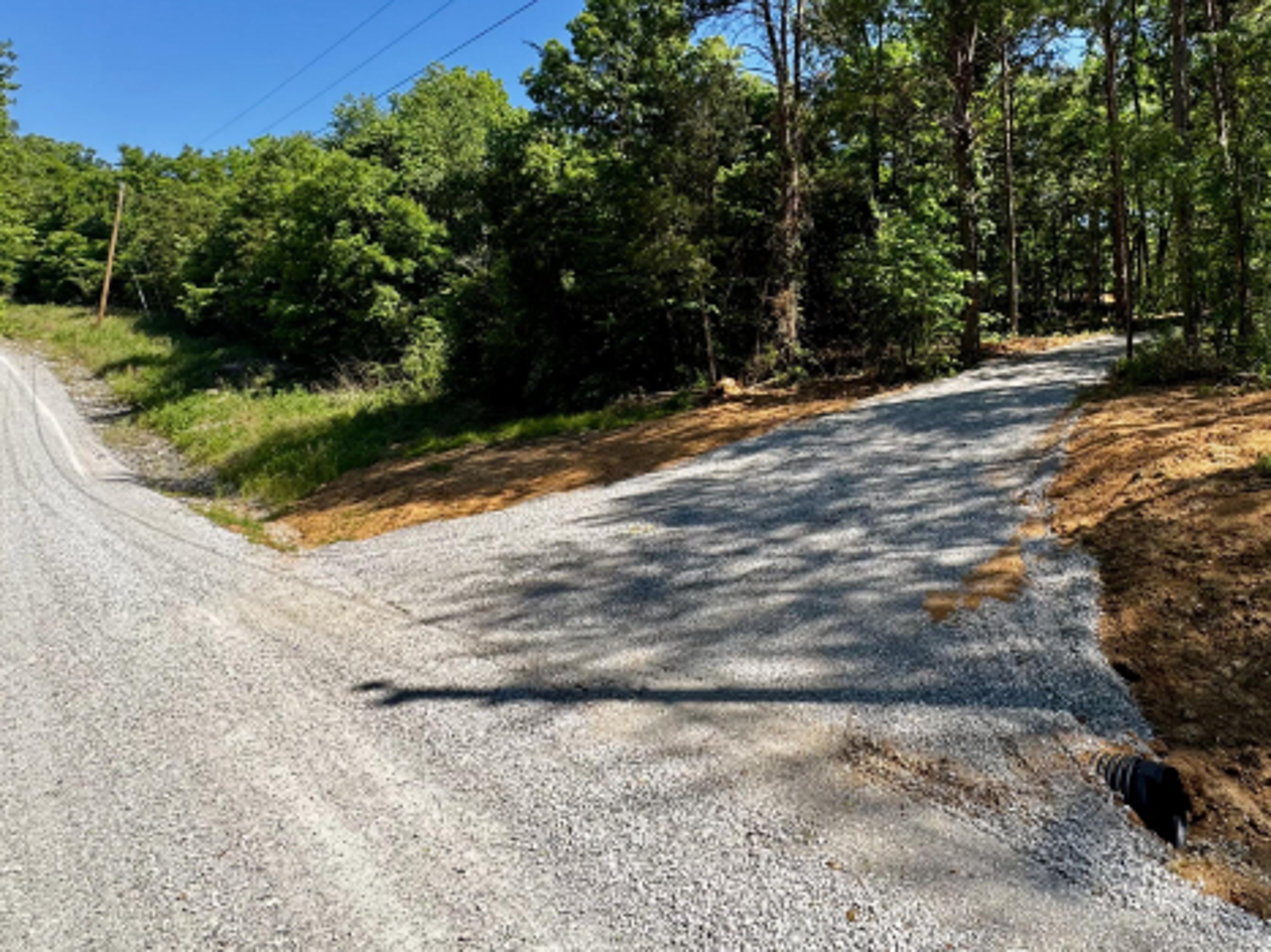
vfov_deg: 63.6
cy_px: 288
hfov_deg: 79.1
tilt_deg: +5.5
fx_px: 734
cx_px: 845
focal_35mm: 20
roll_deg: -1.6
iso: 40
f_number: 2.2
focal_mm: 2.22
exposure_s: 1/371
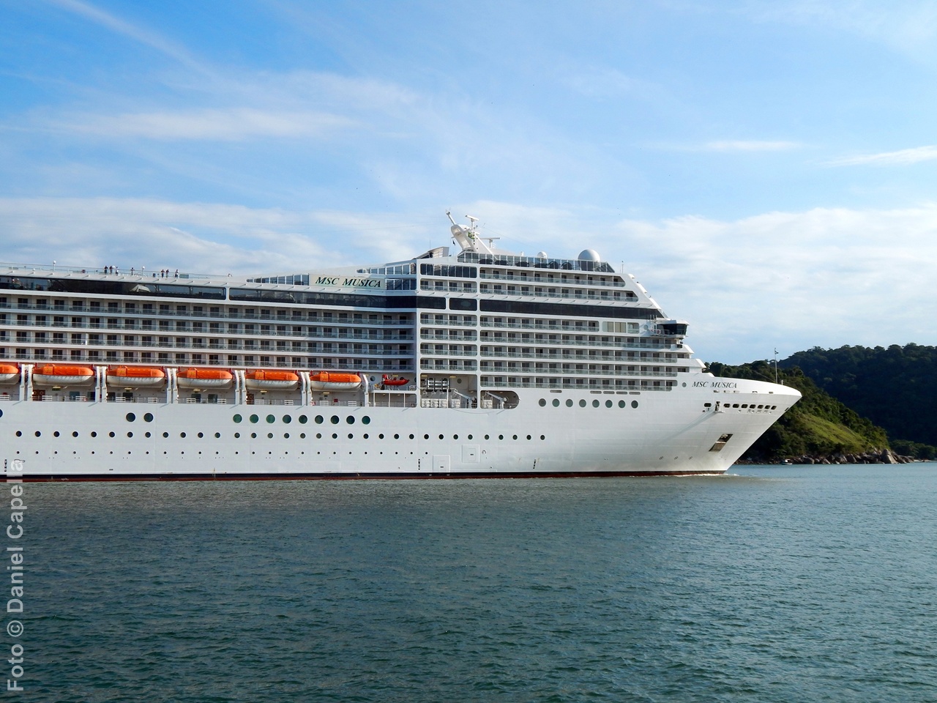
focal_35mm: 43
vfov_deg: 33.6
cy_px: 352
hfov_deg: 43.9
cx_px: 468
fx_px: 1164
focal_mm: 7.7
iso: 125
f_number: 7.1
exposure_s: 1/500
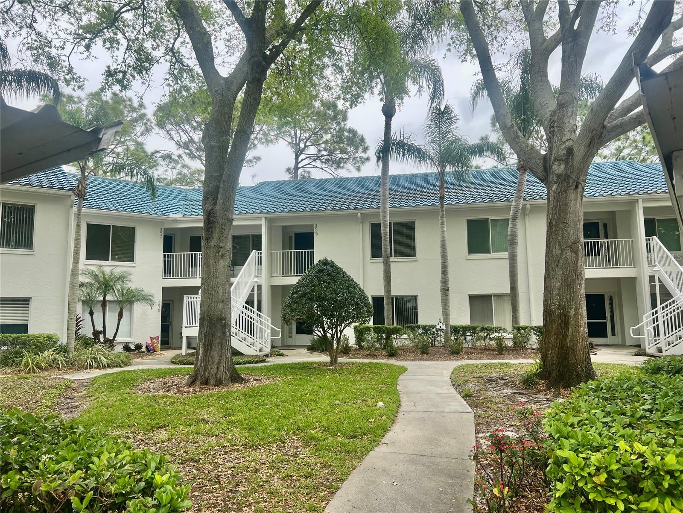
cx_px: 342
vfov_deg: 53.1
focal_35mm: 26
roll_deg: +0.9
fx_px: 513
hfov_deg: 67.3
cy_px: 256
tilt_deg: +6.7
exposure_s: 1/1412
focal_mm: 5.7
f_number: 1.5
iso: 50
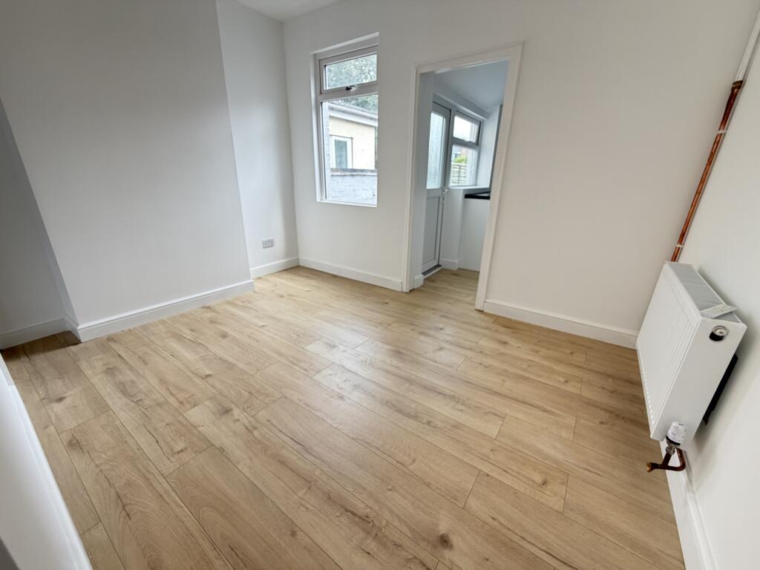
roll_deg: -1.2
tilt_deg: -19.1
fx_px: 307
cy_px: 285
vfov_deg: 85.7
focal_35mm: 14
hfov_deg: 102.1
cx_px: 380
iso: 250
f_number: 2.2
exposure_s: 1/121
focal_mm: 2.22
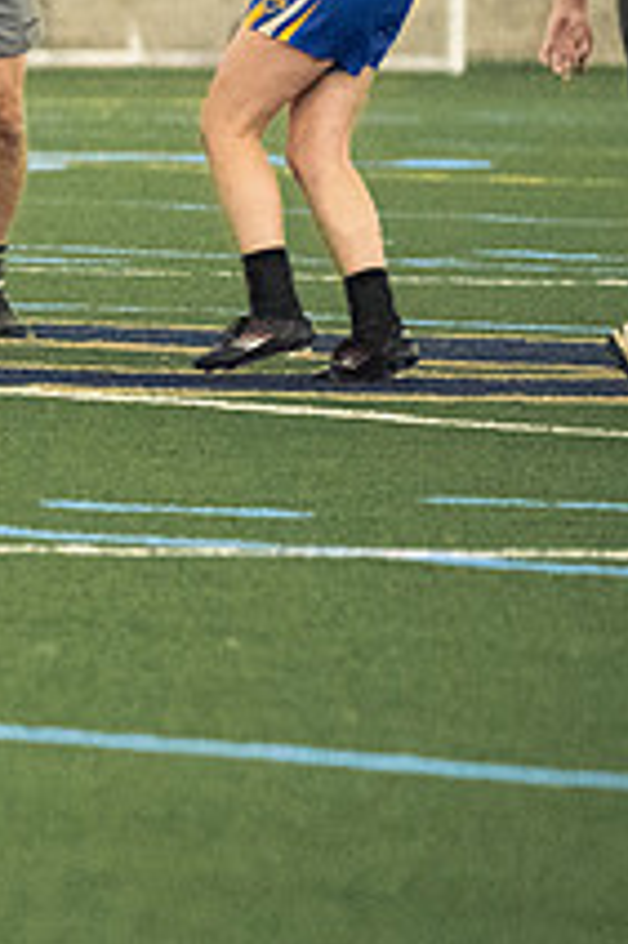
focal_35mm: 800
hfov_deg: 1.7
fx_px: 20966
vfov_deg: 2.6
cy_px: 245
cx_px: -428
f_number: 2.8
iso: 9000
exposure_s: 1/500
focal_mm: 195
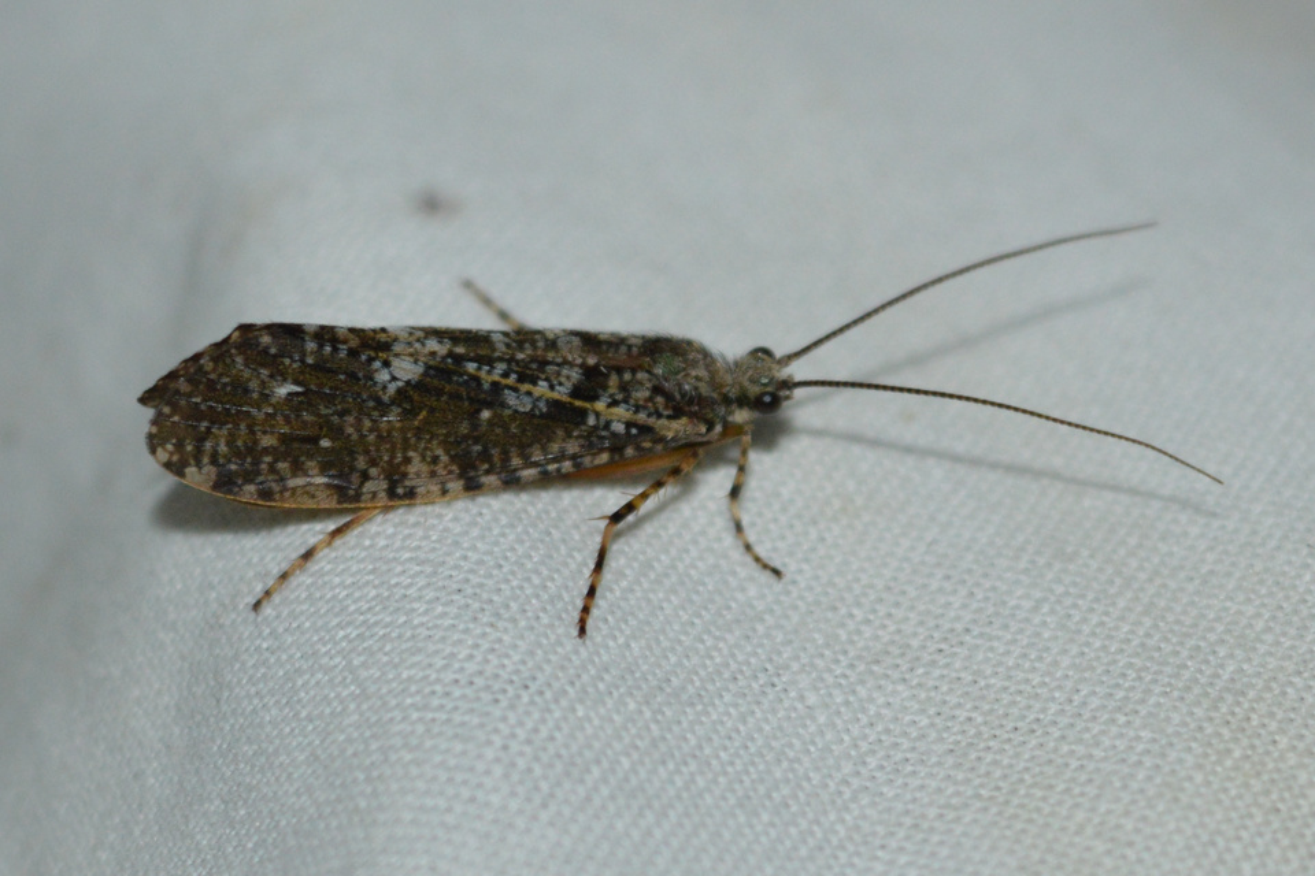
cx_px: 658
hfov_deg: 24.6
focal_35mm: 82
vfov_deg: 16.6
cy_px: 438
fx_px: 3013
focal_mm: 55
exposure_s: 1/60
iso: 800
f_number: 5.6
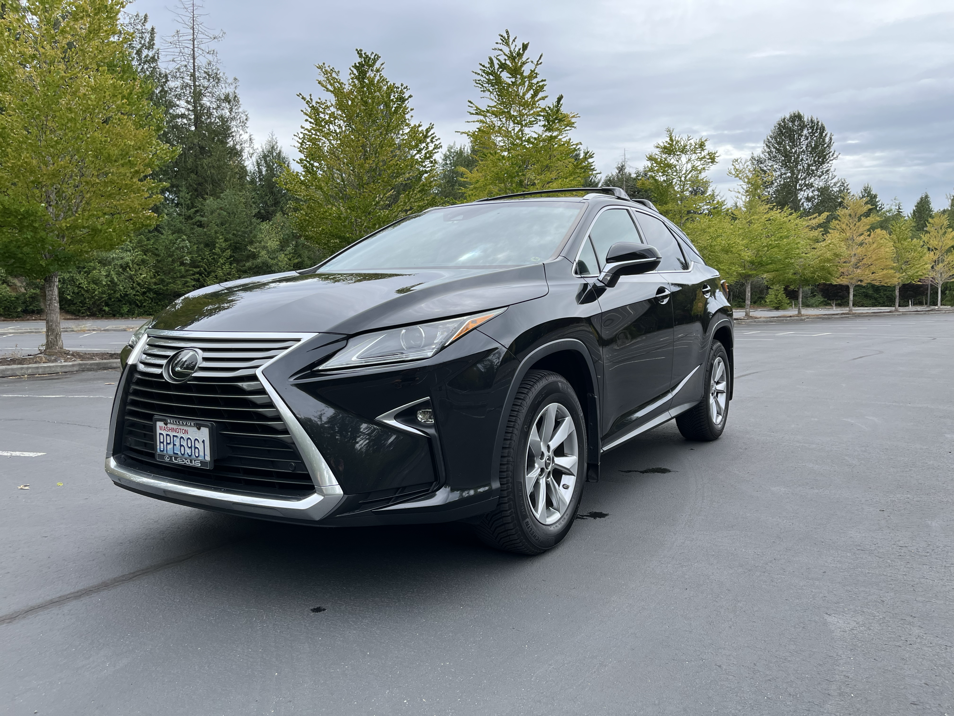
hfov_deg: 67.3
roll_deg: +0.2
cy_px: 358
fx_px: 717
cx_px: 477
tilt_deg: -2.1
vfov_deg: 53.1
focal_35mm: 26
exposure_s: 1/1117
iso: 50
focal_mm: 5.1
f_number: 1.6
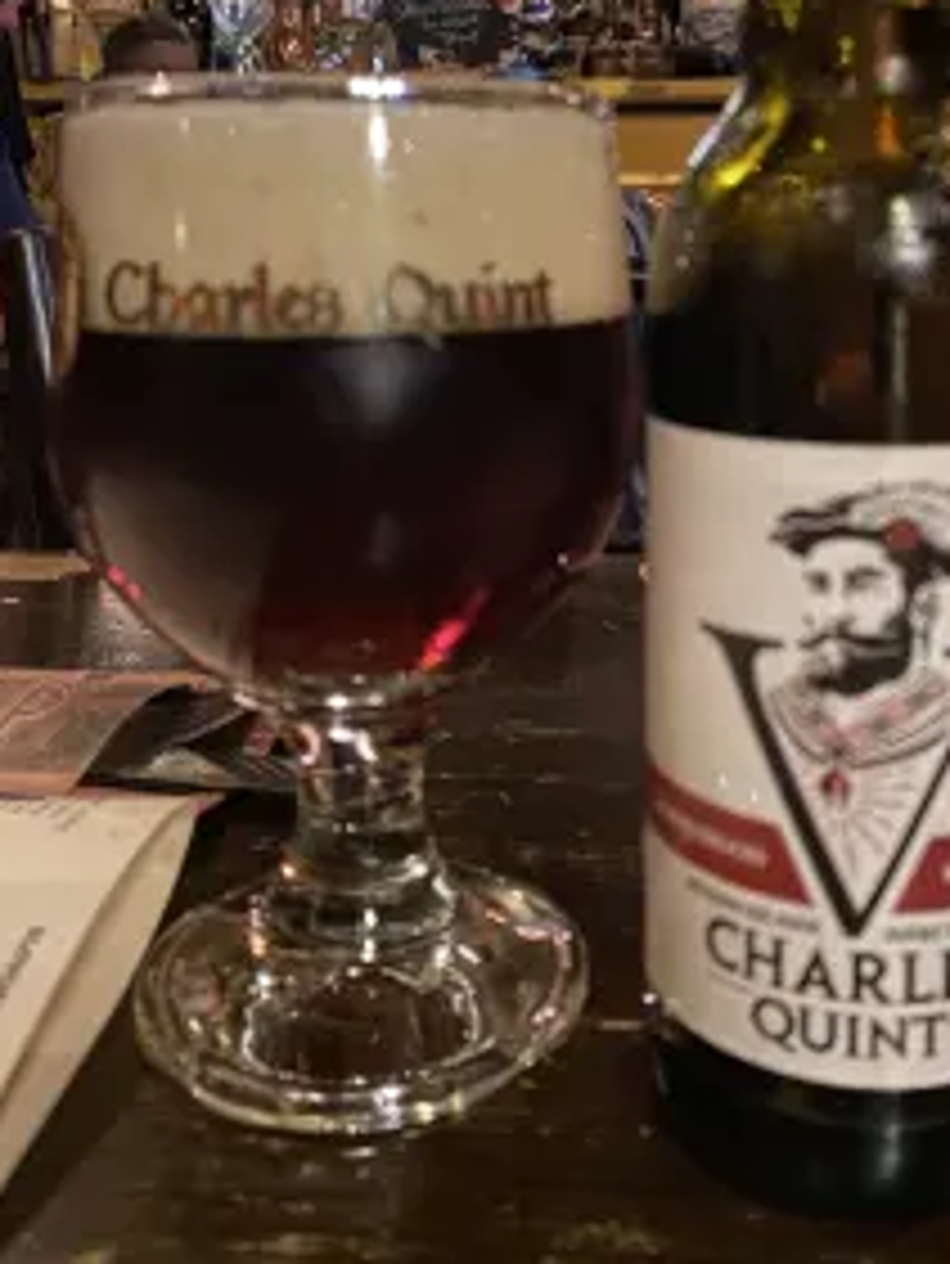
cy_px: 369
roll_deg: +0.1
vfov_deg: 48.8
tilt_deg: -6.3
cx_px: 558
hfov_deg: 38.6
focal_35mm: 37
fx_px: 1353
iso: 800
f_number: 1.8
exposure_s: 1/14
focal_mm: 4.25
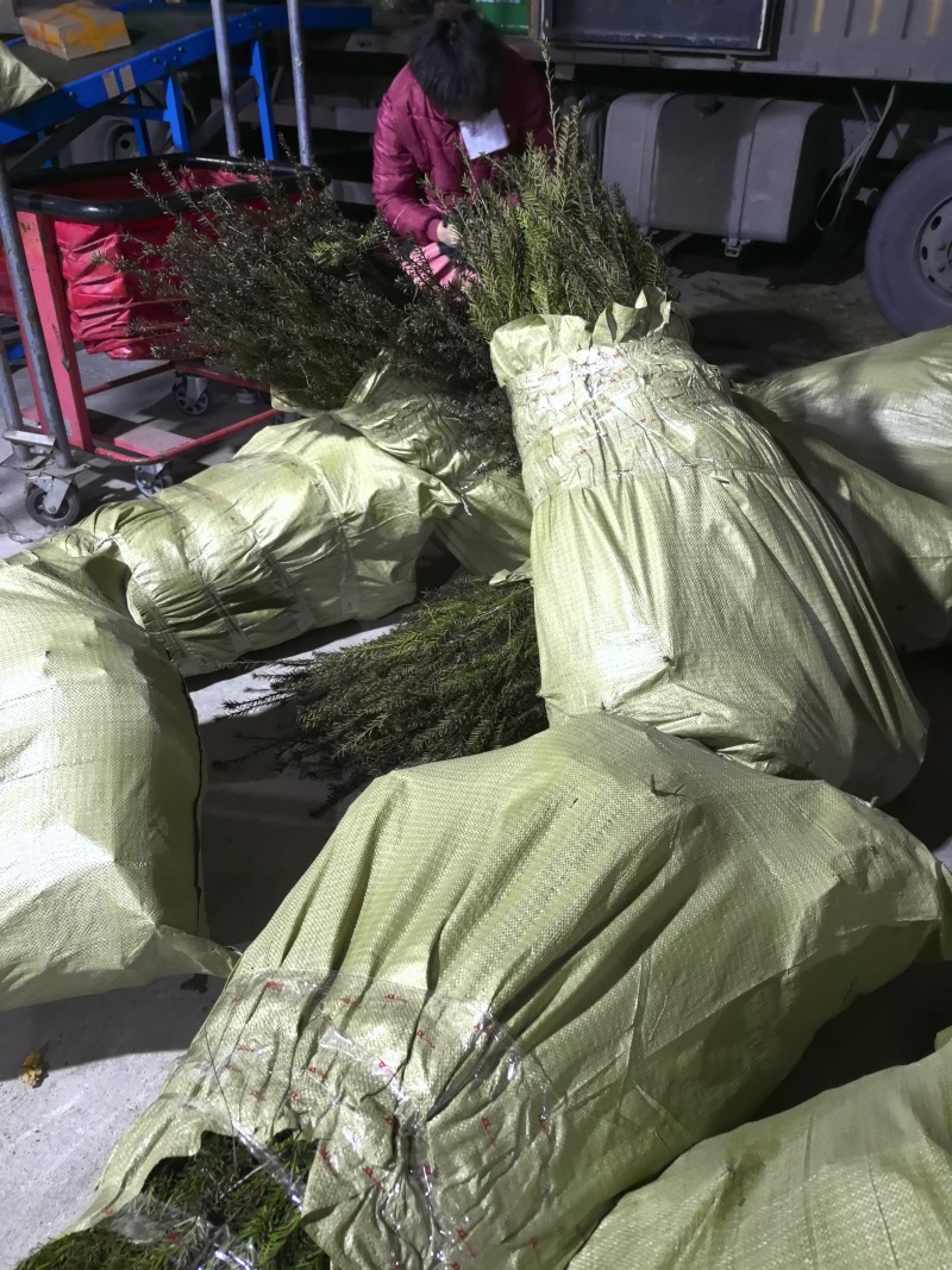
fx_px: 990
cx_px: 476
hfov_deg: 51.3
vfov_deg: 65.3
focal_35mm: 27
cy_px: 635
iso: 500
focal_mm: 5.75
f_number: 1.4
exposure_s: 1/33.3
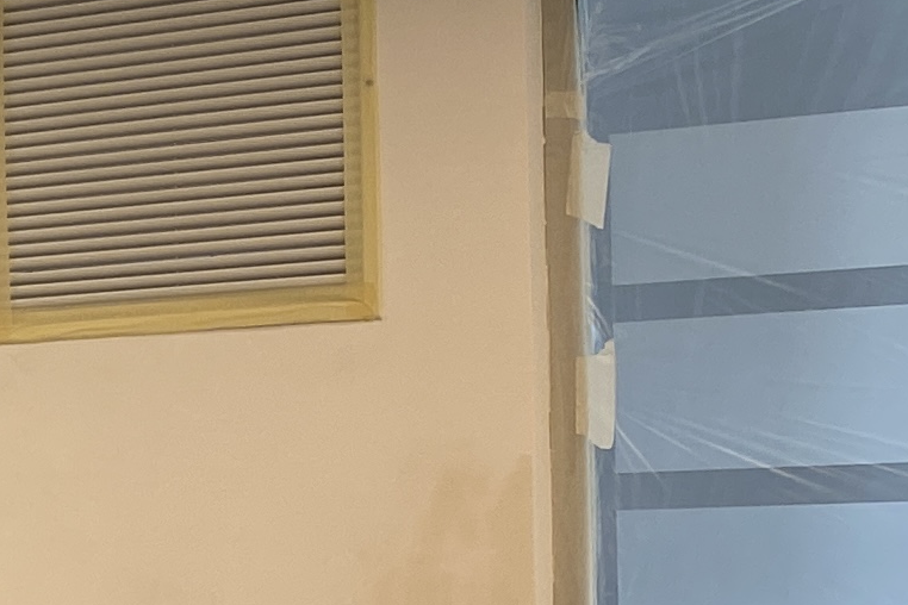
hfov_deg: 12.6
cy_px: 678
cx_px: -889
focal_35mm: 143
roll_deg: +2.3
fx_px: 3606
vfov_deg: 9.5
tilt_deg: -3.0
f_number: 1.8
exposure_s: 1/100
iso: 40
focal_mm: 4.25
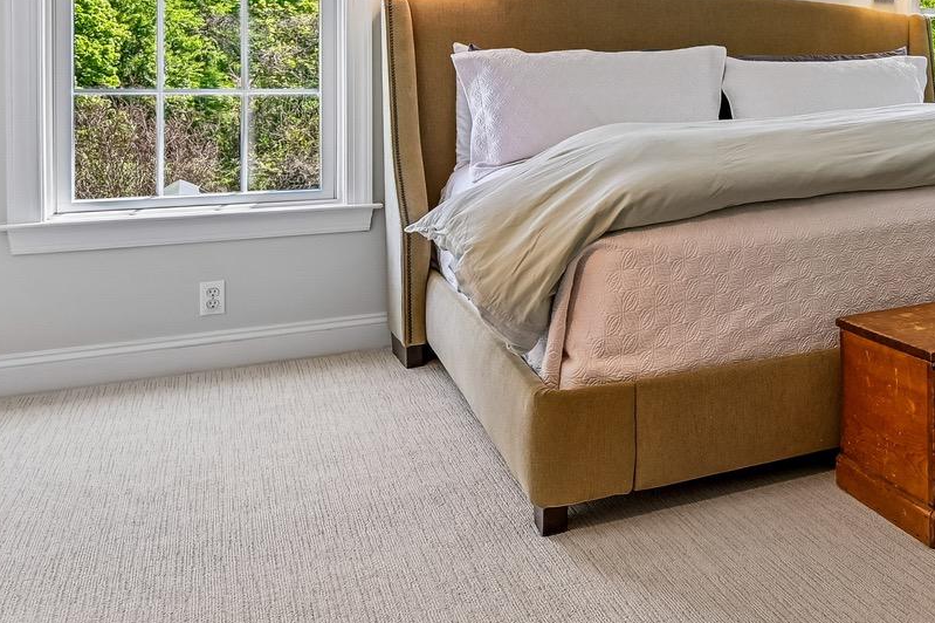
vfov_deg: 31.3
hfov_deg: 39.8
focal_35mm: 41
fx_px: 1064
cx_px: 998
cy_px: 78
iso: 100
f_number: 8
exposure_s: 1/13
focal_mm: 16
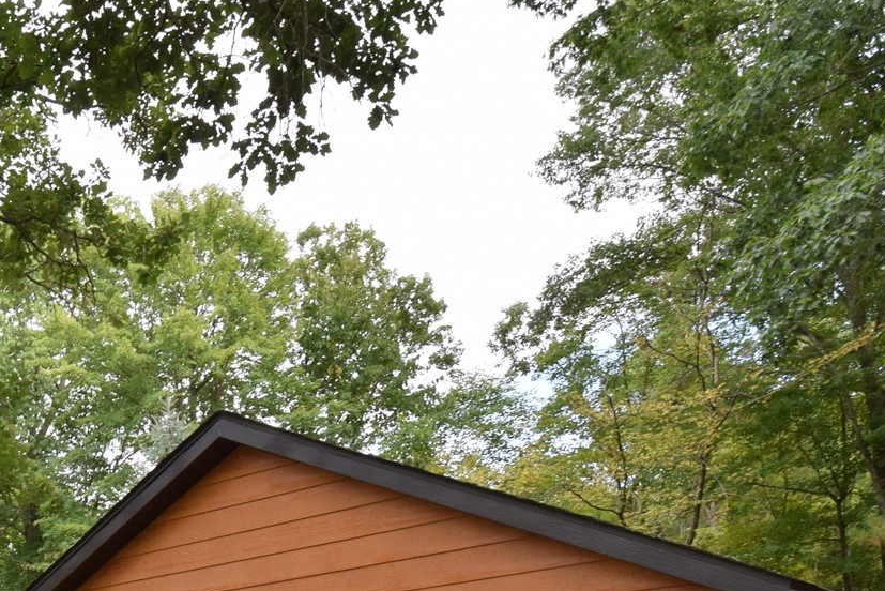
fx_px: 1065
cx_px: -71
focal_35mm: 43
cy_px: 738
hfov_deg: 38.1
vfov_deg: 26.9
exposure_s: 1/200
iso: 320
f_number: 9
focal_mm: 11
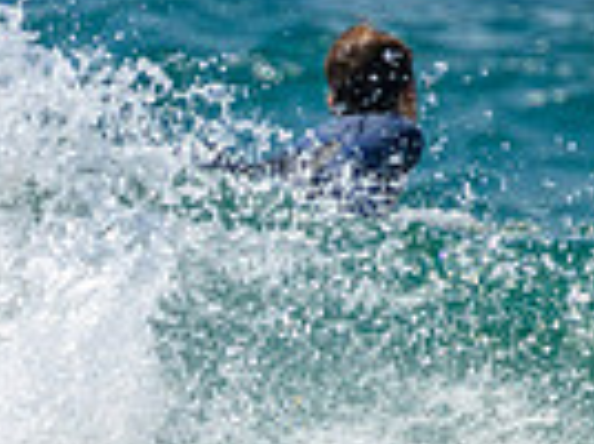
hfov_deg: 0.5
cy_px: 789
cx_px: -206
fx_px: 68687
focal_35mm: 4010
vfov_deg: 0.4
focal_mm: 800
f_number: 11
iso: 800
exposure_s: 1/2000
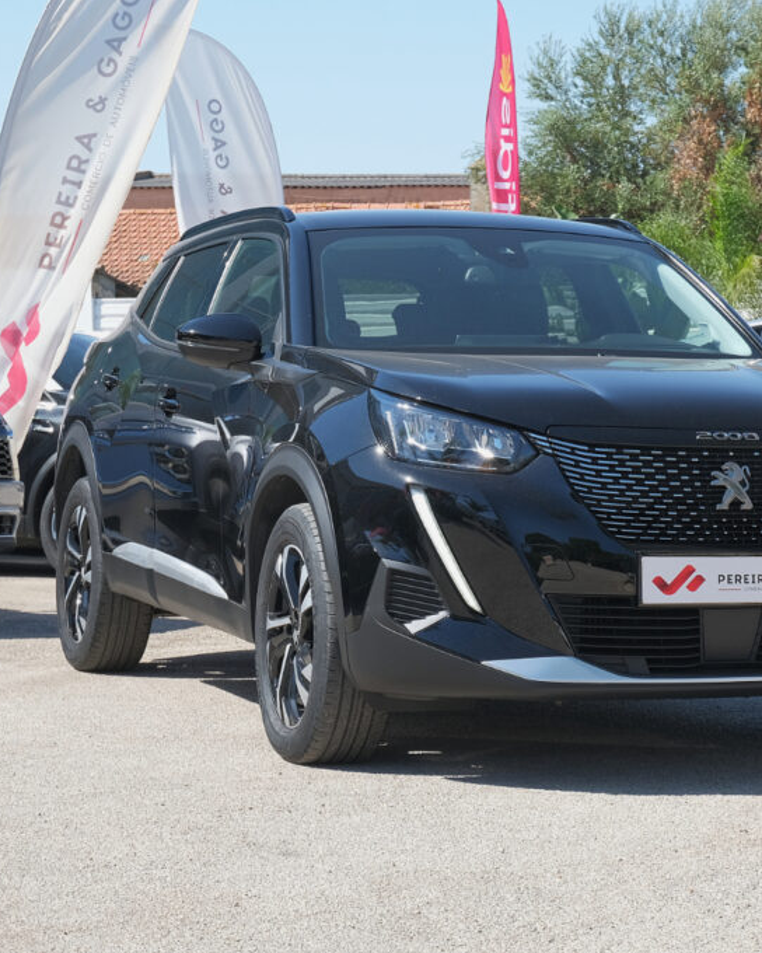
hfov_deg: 17.2
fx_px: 2509
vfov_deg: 21.5
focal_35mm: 89
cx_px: 550
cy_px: 477
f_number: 9
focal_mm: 42
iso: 160
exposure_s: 1/160
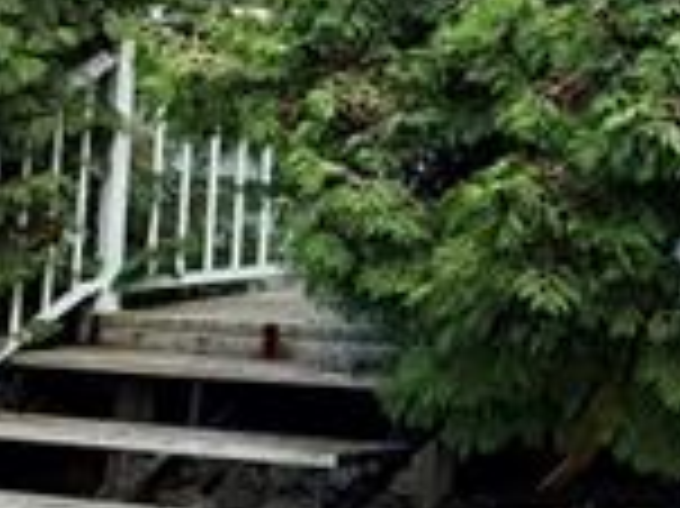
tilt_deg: +8.9
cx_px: 1144
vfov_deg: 14.9
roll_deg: -1.1
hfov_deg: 17.6
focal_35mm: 95
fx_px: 1865
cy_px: -121
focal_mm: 2.22
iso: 40
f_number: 2.2
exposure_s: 1/1256
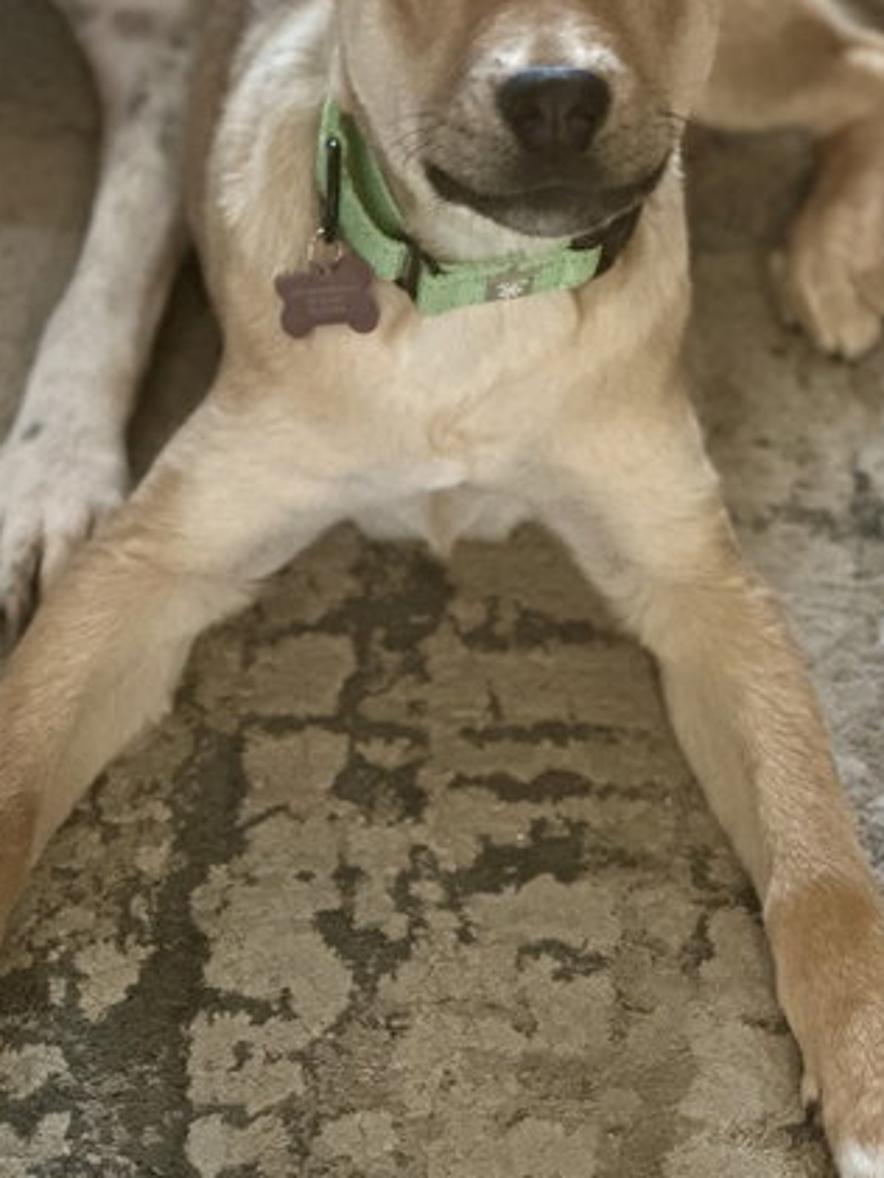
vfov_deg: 16.1
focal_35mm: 122
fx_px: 4152
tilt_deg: -38.7
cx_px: 568
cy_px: 343
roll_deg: -3.2
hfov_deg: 12.1
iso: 640
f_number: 2.8
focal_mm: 9
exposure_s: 1/15
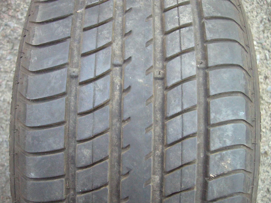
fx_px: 274
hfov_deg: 52.6
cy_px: 102
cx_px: 136
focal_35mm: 35
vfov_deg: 40.7
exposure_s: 1/160
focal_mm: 5.8
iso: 400
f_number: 2.8
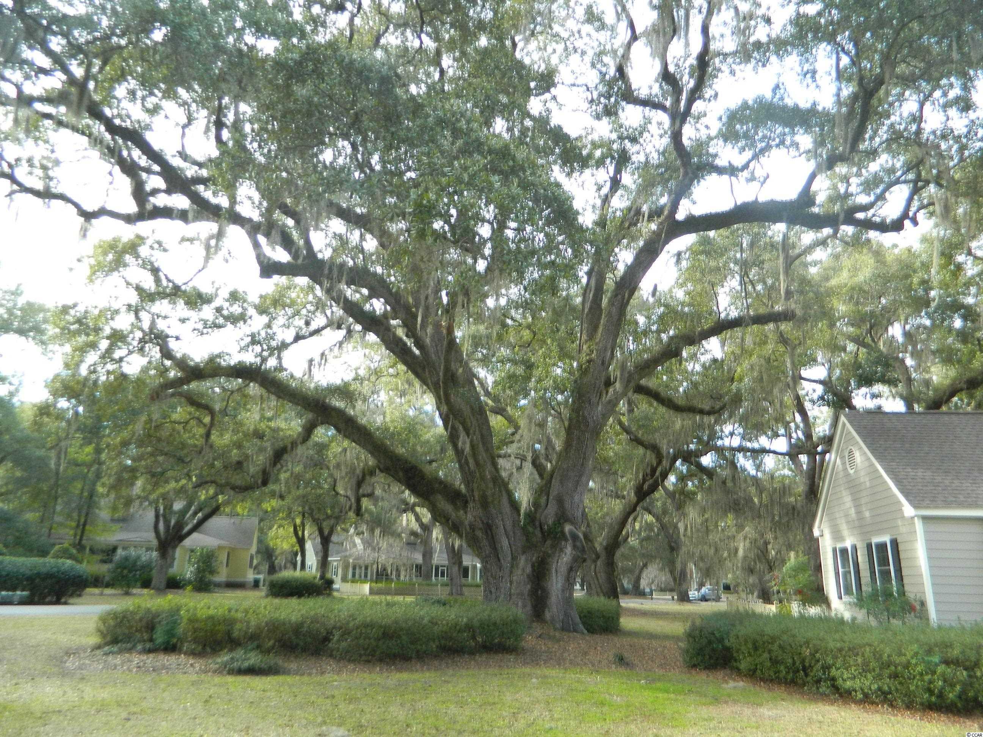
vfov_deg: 54.9
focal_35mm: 25
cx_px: 492
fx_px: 710
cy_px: 368
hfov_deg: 69.4
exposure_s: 1/125
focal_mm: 4.5
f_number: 3.1
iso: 110
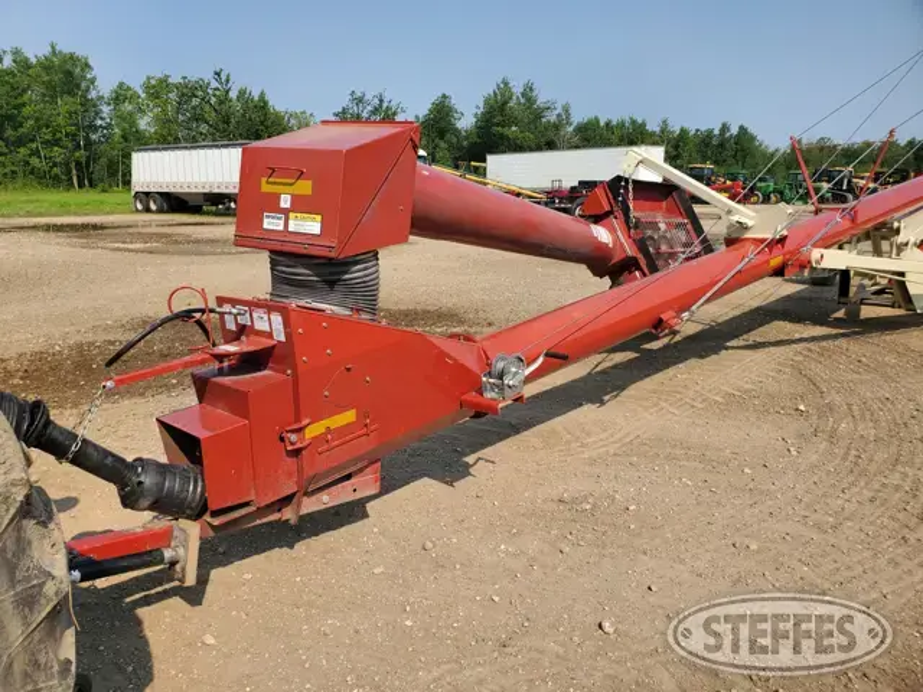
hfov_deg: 67.3
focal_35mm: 26
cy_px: 346
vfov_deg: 53.1
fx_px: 693
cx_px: 462
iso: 50
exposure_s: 1/1478
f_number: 2.4
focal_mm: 4.3
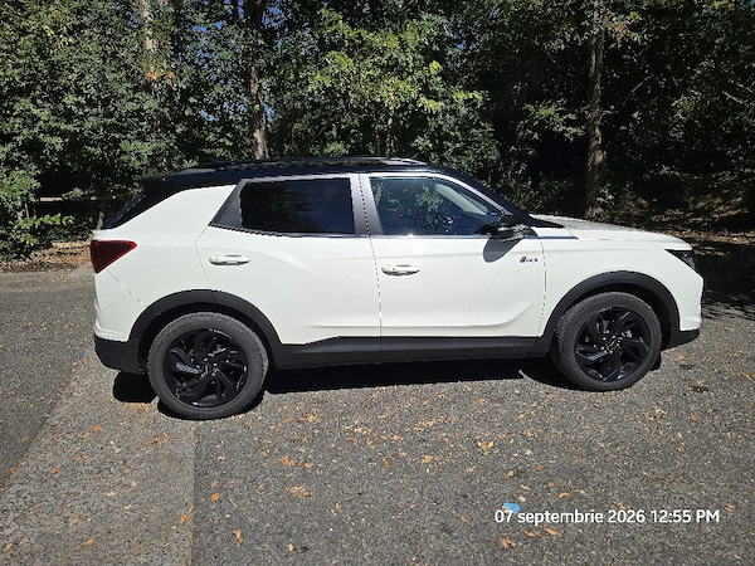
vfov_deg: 58.9
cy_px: 283
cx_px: 378
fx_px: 502
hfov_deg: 73.9
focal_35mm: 23
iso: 12
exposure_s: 1/1429
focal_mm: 6.3
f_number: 1.7
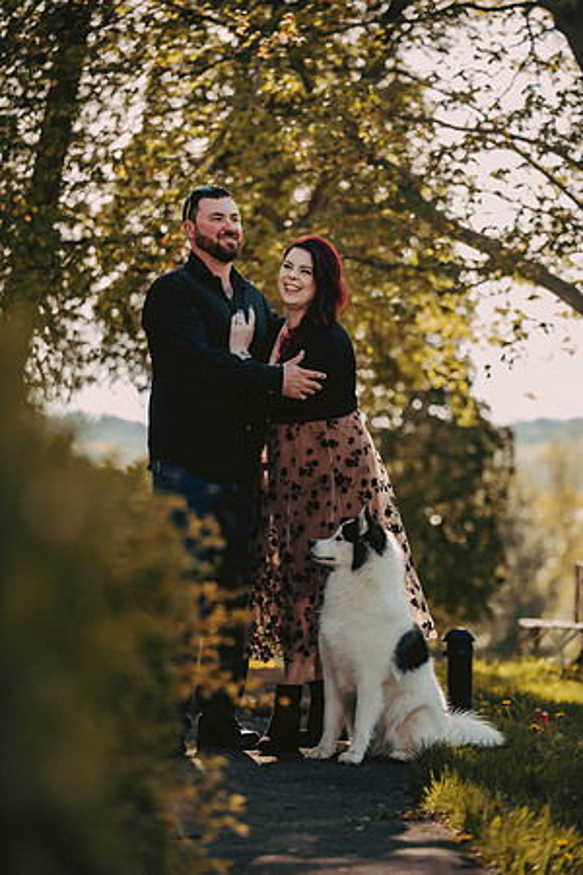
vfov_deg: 17.6
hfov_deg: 11.8
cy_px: 438
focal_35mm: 116
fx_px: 2818
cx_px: 292
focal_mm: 116
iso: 400
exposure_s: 1/1250
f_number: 2.8
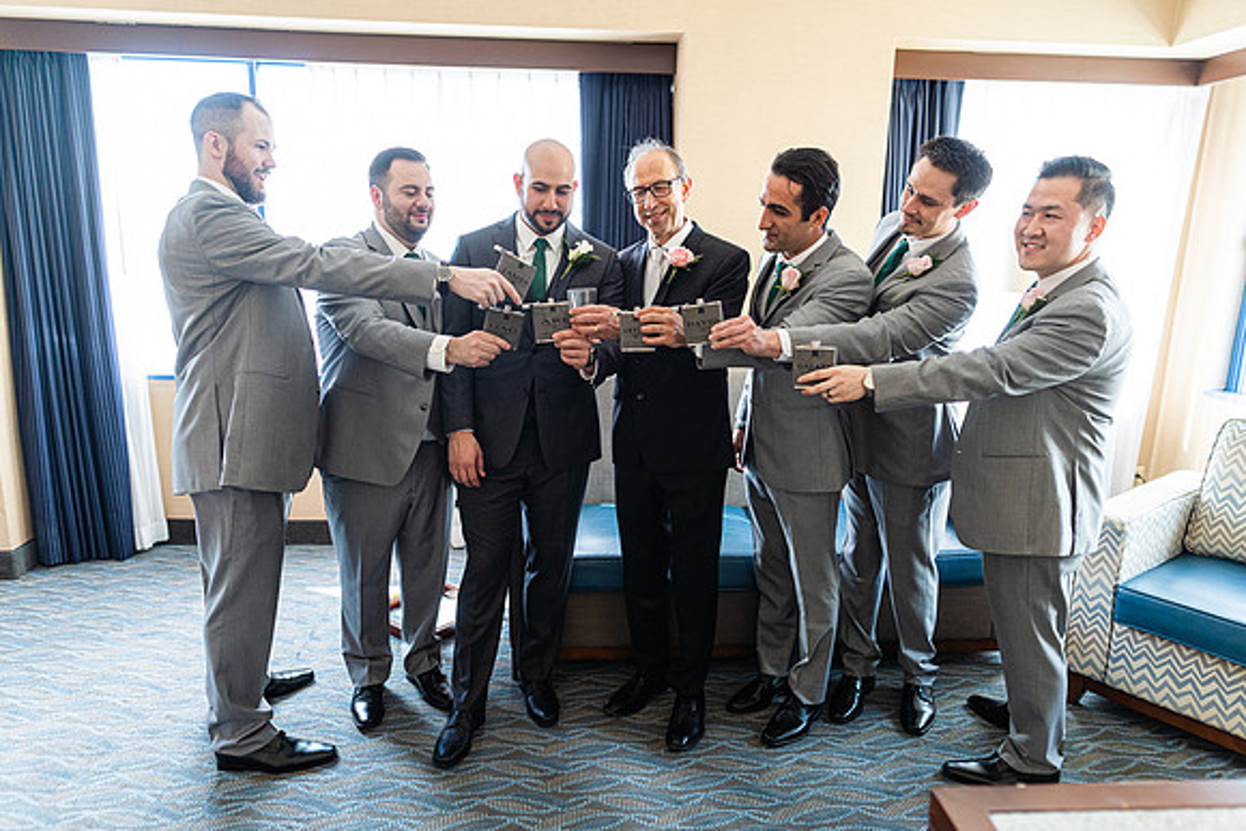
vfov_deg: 53.2
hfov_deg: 73.7
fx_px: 831
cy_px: 416
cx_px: 623
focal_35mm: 24
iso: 1000
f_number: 2.2
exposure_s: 1/200
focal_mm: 24
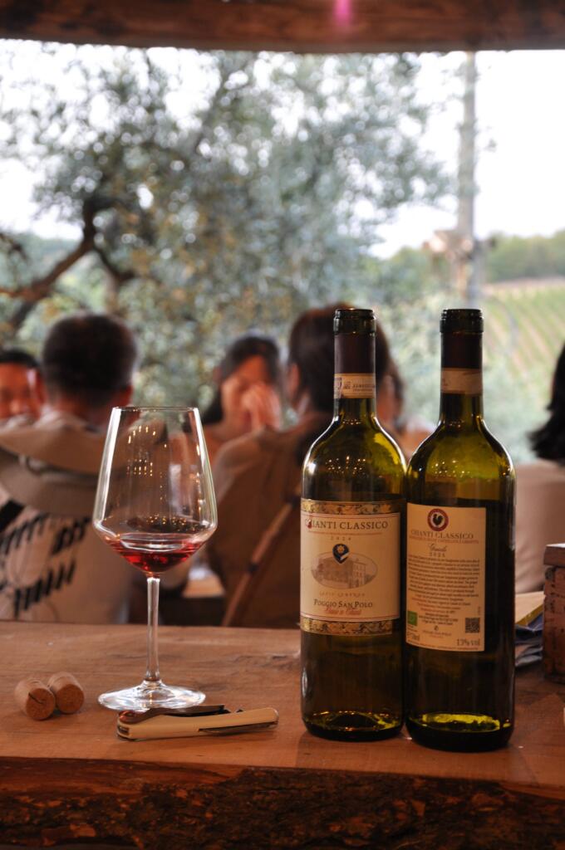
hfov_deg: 18.9
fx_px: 1699
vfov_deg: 28.1
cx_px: 282
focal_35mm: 72
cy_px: 425
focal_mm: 48
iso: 400
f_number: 4.8
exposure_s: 1/15
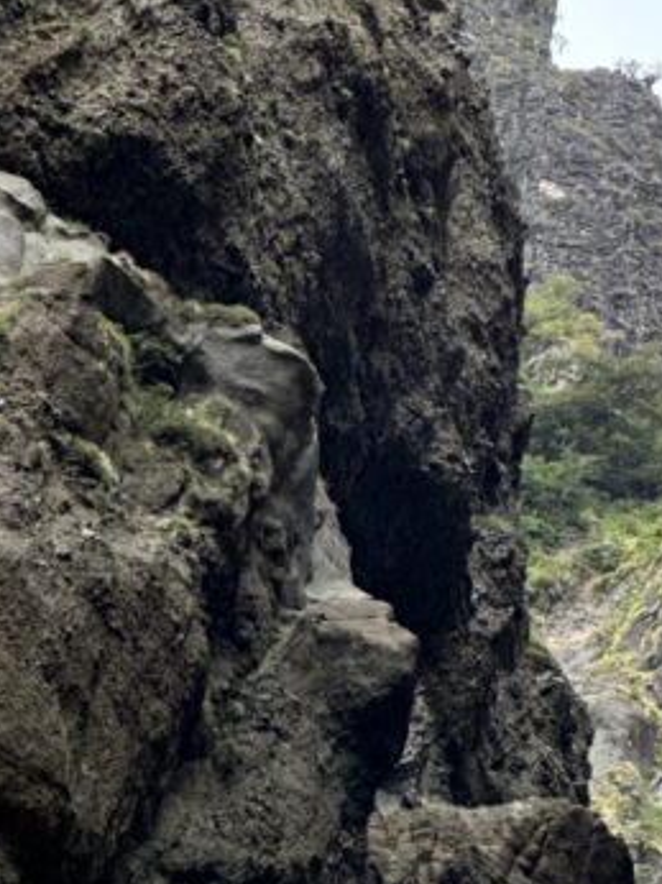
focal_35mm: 228
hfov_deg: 6.5
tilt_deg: +39.5
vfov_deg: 8.7
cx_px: 797
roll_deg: +0.4
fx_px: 5821
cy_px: 261
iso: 32
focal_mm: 9
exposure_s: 1/112
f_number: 2.8
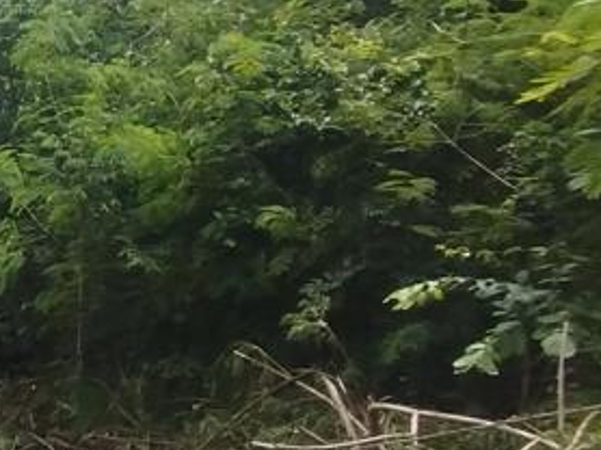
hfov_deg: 20.0
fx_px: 1076
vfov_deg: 23.6
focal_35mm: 62
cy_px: 167
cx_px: -539
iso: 50
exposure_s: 1/1282
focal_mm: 1.65
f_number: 2.2
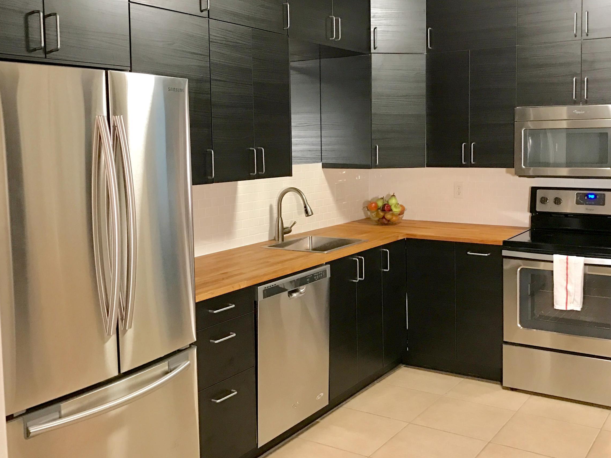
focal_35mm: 37
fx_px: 653
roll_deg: +0.8
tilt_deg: -5.2
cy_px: 193
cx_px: 334
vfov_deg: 38.6
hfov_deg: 50.1
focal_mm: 3.99
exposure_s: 1/13
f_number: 1.8
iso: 100
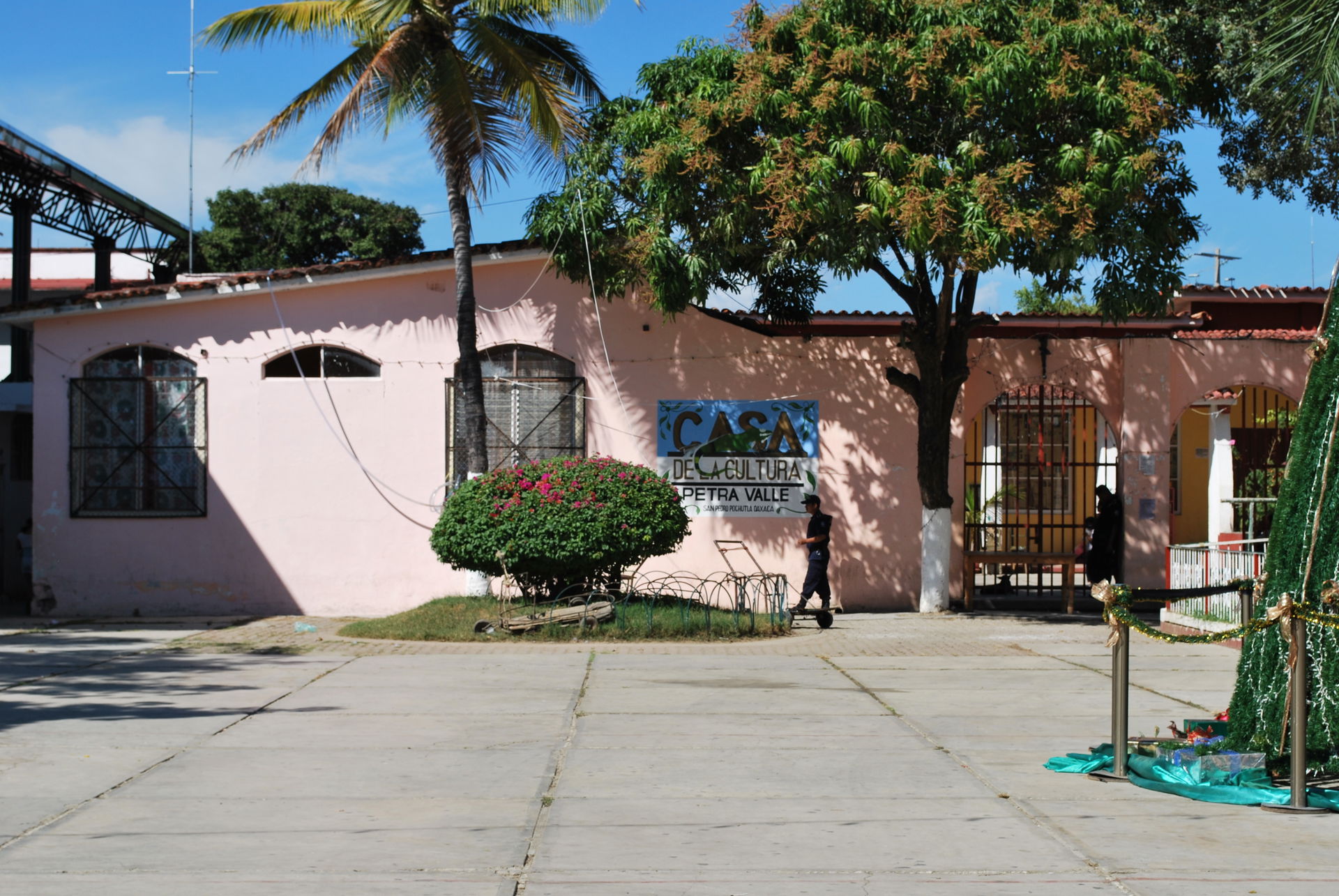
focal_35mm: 66
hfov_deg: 30.5
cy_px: 448
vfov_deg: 20.7
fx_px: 2458
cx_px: 670
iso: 100
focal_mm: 44
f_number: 9
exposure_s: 1/320
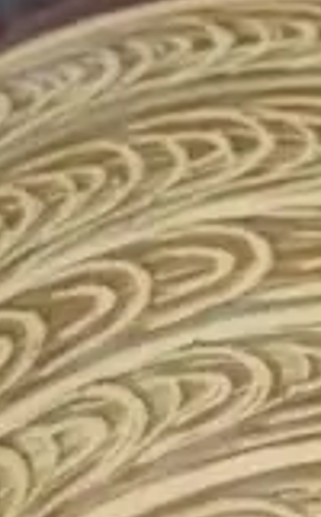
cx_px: 1618
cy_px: 1143
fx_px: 4373
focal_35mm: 311
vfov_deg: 6.5
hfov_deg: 3.8
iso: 3200
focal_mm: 23
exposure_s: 1/200
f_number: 5
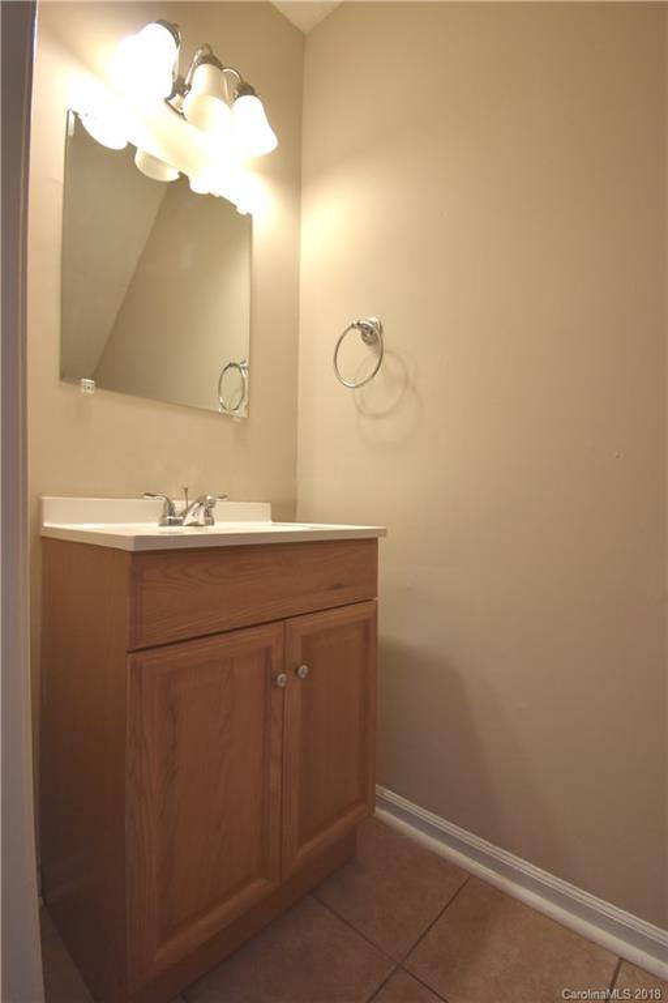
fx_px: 417
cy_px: 502
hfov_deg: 77.3
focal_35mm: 15
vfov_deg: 100.4
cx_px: 334
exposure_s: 1/100
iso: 800
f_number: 5
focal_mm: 10
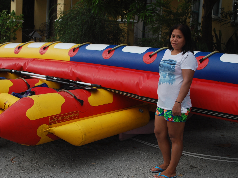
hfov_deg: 36.8
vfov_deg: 28.0
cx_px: 105
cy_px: 89
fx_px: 358
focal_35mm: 52
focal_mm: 32
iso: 200
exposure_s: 1/125
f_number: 5.6
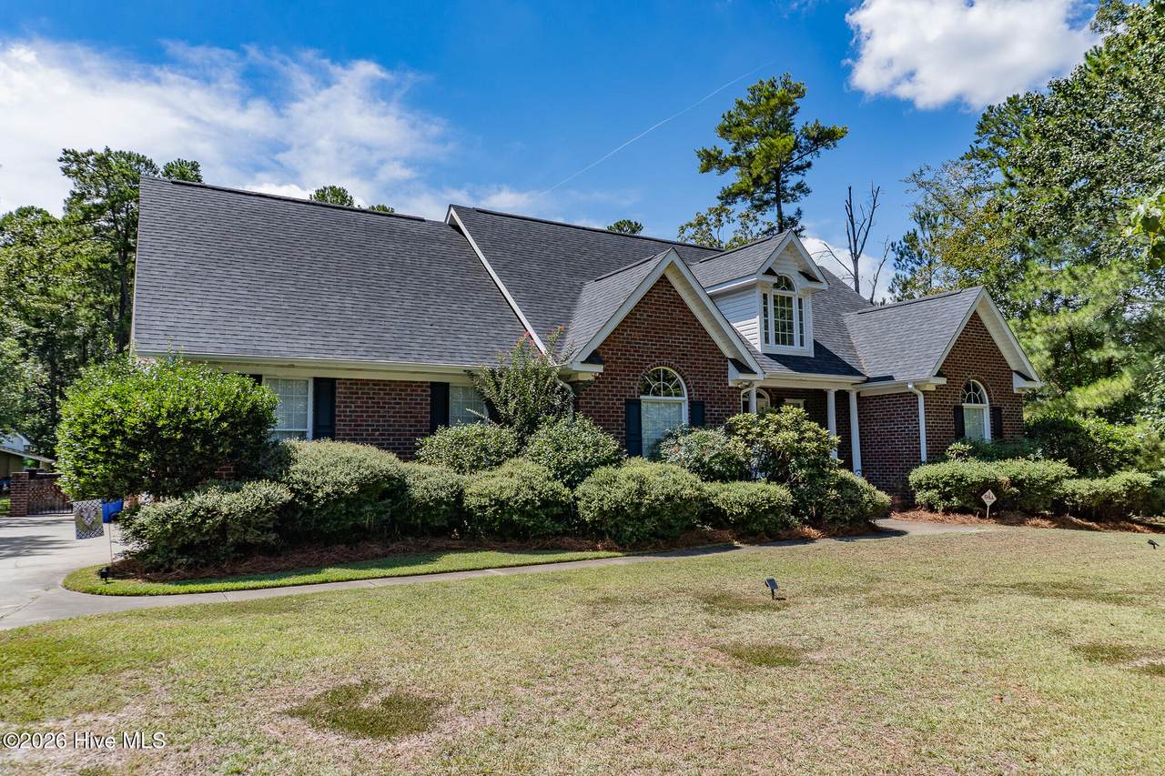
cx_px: 582
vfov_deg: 53.1
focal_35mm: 24
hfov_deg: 73.8
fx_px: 777
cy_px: 388
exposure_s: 1/250
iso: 100
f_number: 8
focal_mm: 16
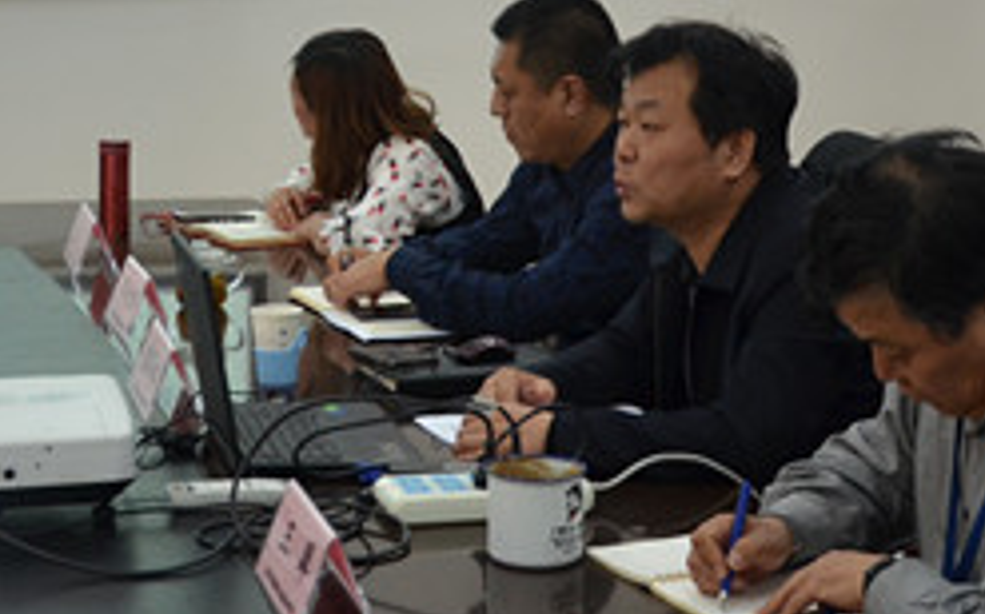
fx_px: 2388
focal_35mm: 89
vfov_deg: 14.4
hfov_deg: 22.9
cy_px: -34
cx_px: 156
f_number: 4.5
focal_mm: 18
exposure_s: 1/80
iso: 400
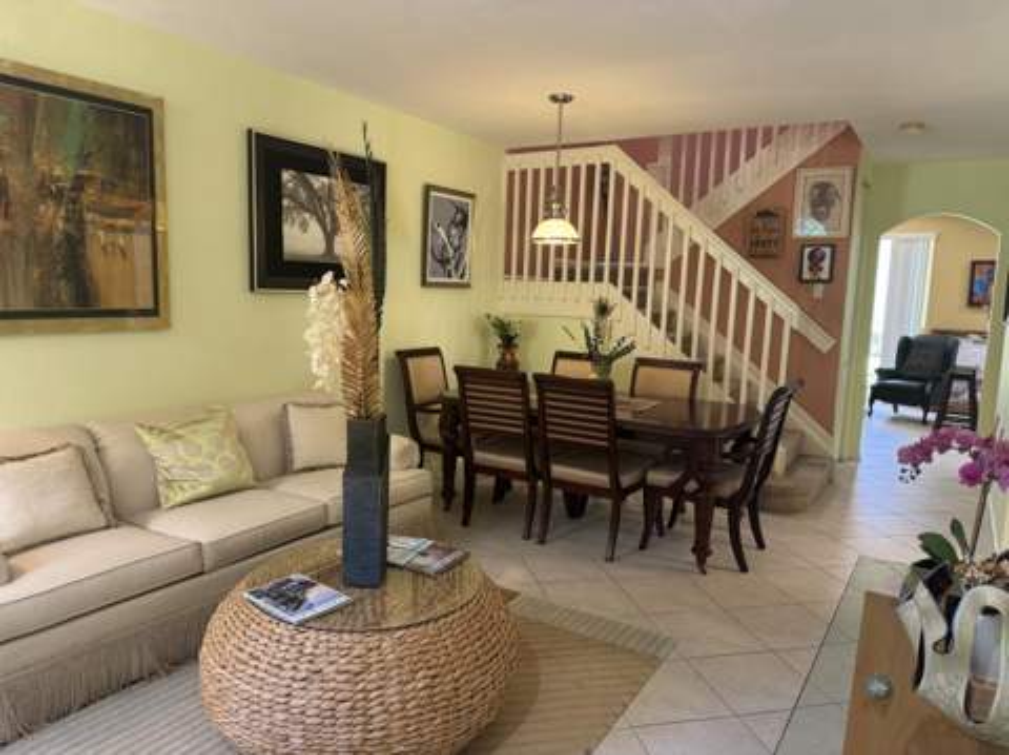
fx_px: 699
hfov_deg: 71.7
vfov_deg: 56.7
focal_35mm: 24
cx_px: 504
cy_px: 378
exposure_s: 1/60
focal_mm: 6.76
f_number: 1.78
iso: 200
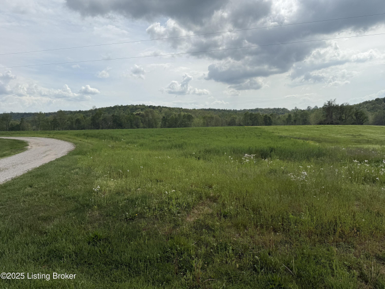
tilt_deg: -1.8
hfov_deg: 71.6
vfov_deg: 56.8
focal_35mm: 24
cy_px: 144
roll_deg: +1.6
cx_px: 192
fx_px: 267
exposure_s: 1/6711
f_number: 1.78
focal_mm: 6.76
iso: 80
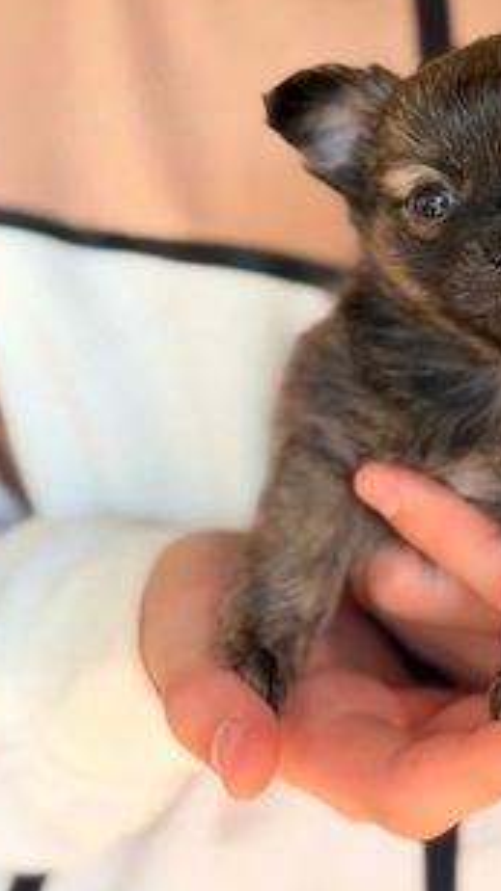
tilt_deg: -7.7
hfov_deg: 17.6
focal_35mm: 68
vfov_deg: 30.9
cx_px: 394
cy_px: 367
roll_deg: -2.1
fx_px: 1608
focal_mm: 6.76
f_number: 1.78
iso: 80
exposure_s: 1/121
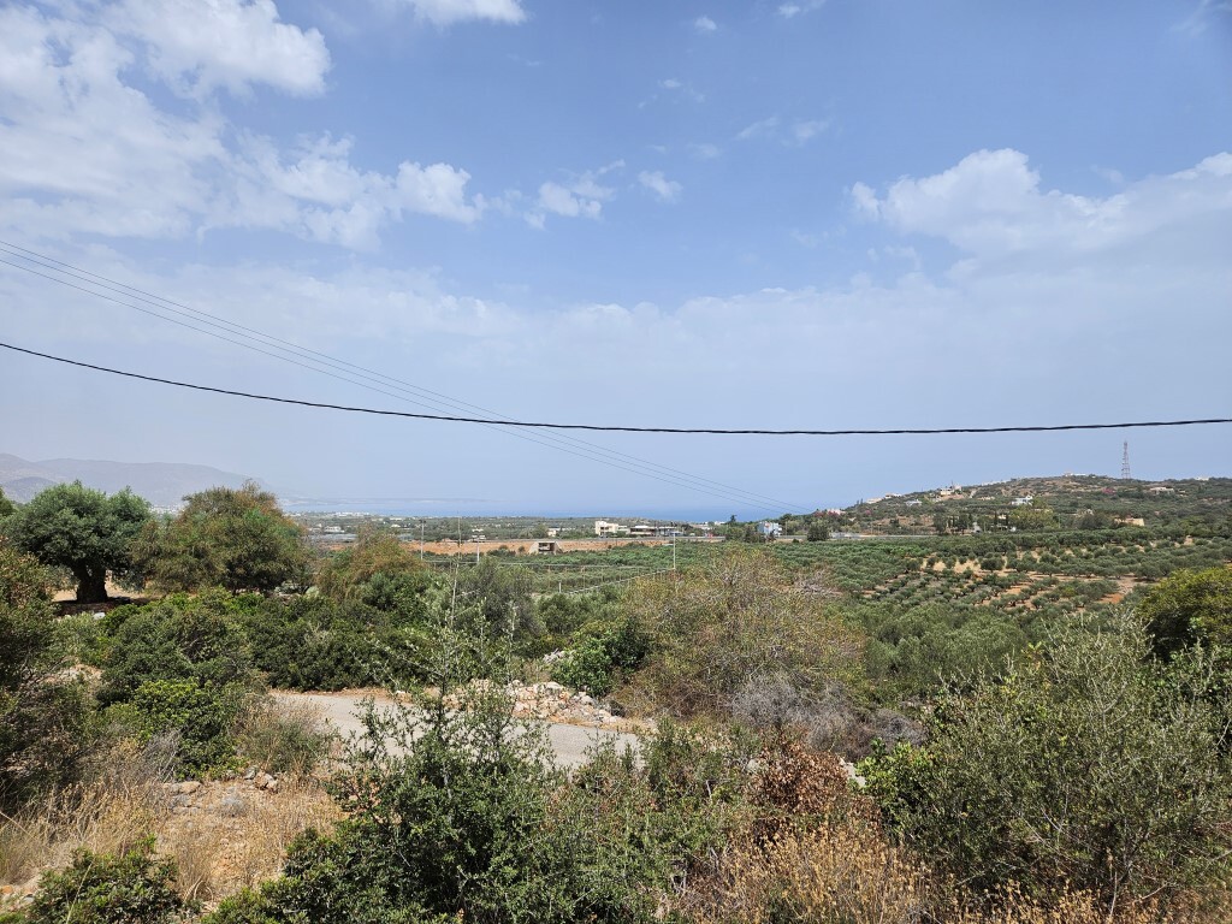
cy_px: 462
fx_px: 819
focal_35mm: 23
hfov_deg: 73.9
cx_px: 616
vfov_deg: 58.9
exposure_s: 1/3092
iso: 25
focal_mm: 5.4
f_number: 1.8
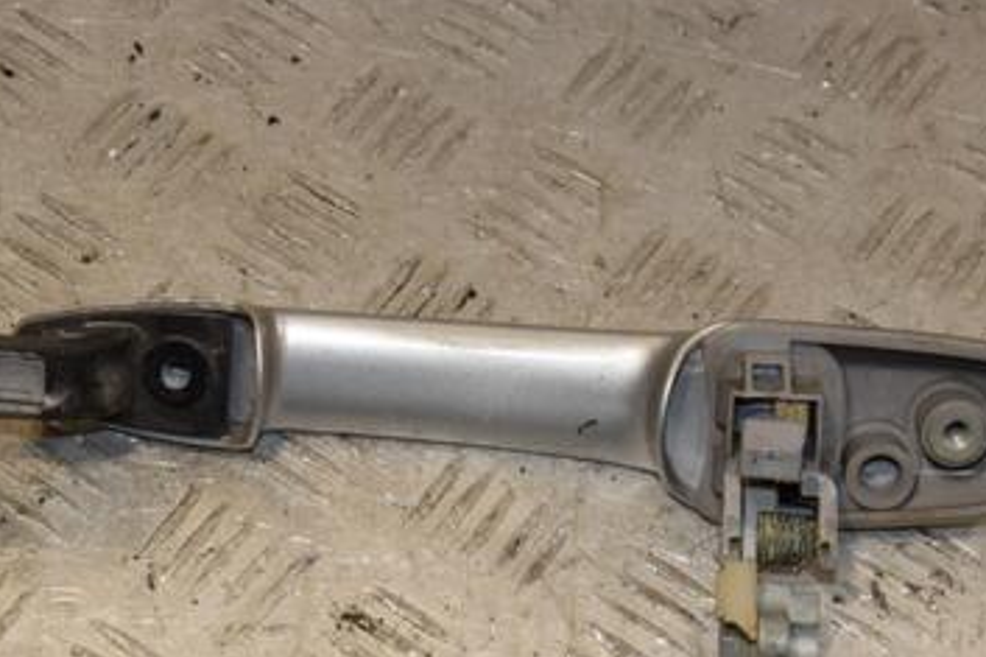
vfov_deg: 13.4
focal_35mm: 102
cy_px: 484
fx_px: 2792
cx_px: 455
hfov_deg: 20.0
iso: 800
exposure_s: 1/200
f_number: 9
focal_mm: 40
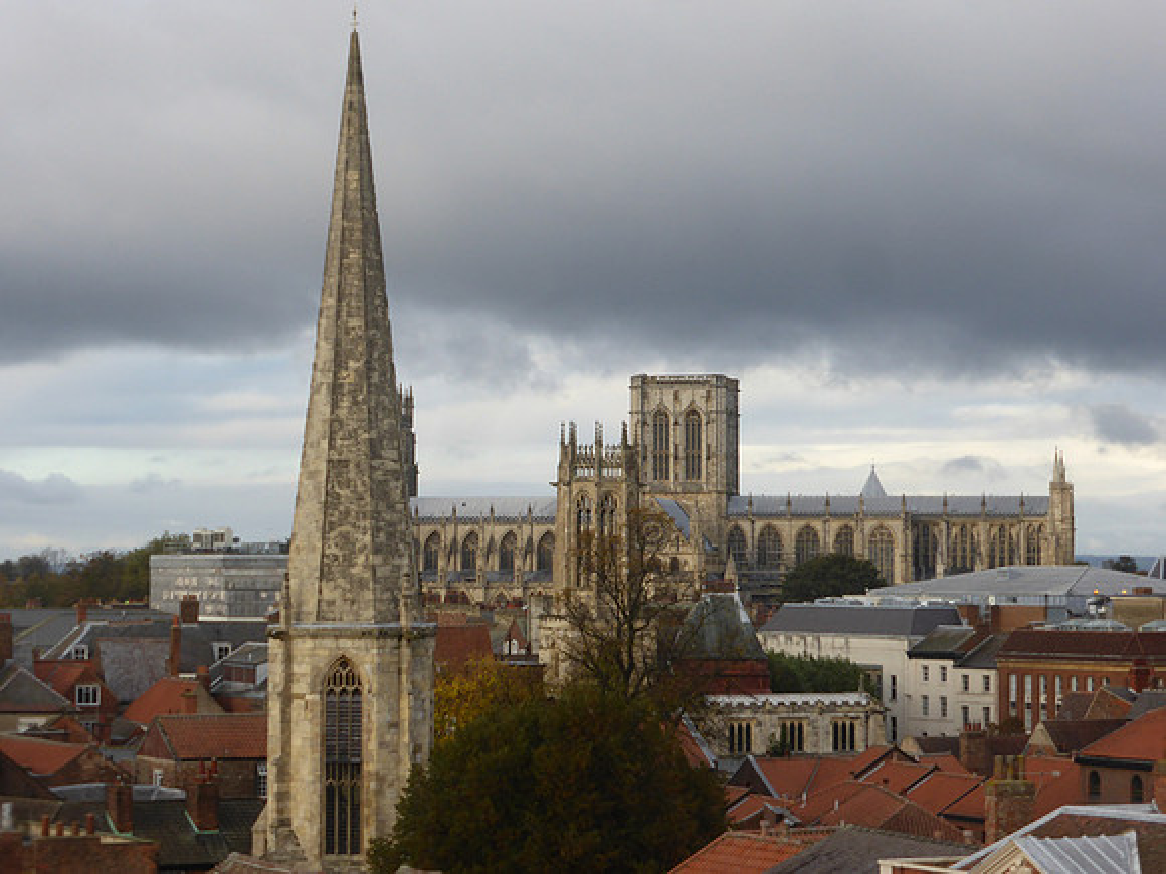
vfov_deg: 14.2
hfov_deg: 18.9
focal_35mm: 104
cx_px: 583
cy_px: 437
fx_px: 3503
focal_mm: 17.1
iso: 100
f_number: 5.3
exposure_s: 1/200
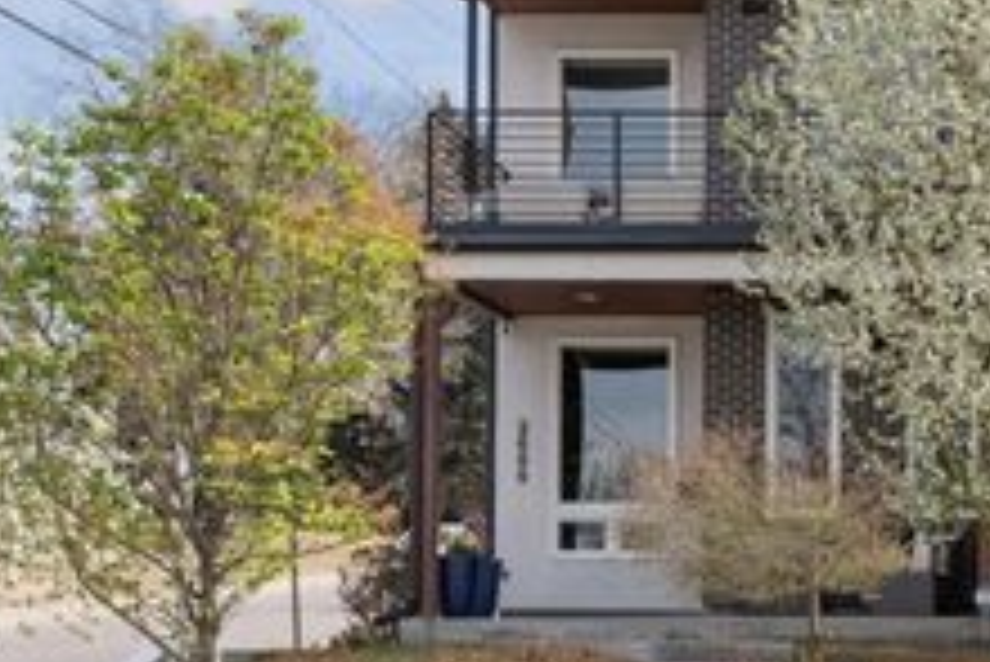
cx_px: 1071
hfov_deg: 25.2
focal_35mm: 75
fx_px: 2064
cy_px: 218
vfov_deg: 18.2
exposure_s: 1/640
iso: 400
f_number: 9
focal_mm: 33
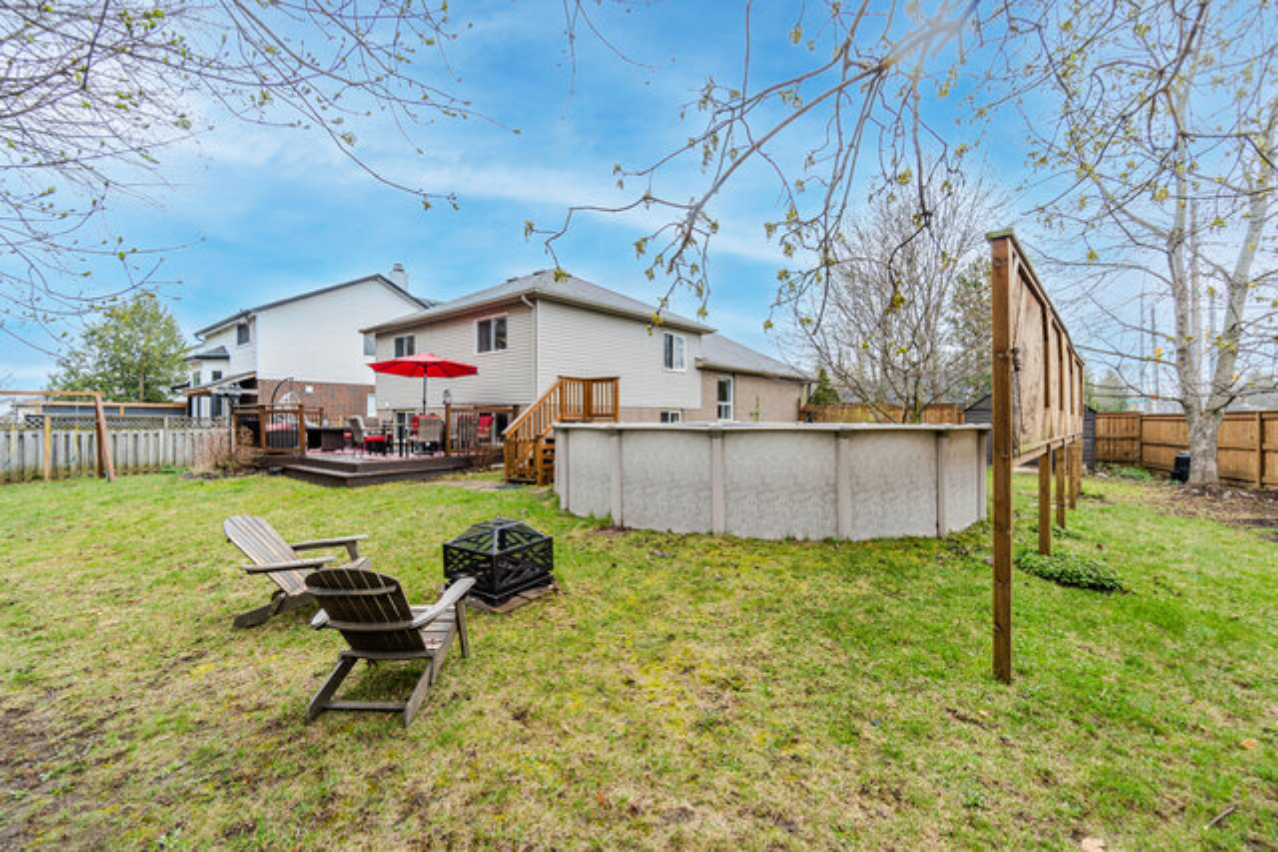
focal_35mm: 15
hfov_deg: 100.4
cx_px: 639
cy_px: 426
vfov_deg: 77.4
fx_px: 533
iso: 50
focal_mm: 10
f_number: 7.1
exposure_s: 1/50
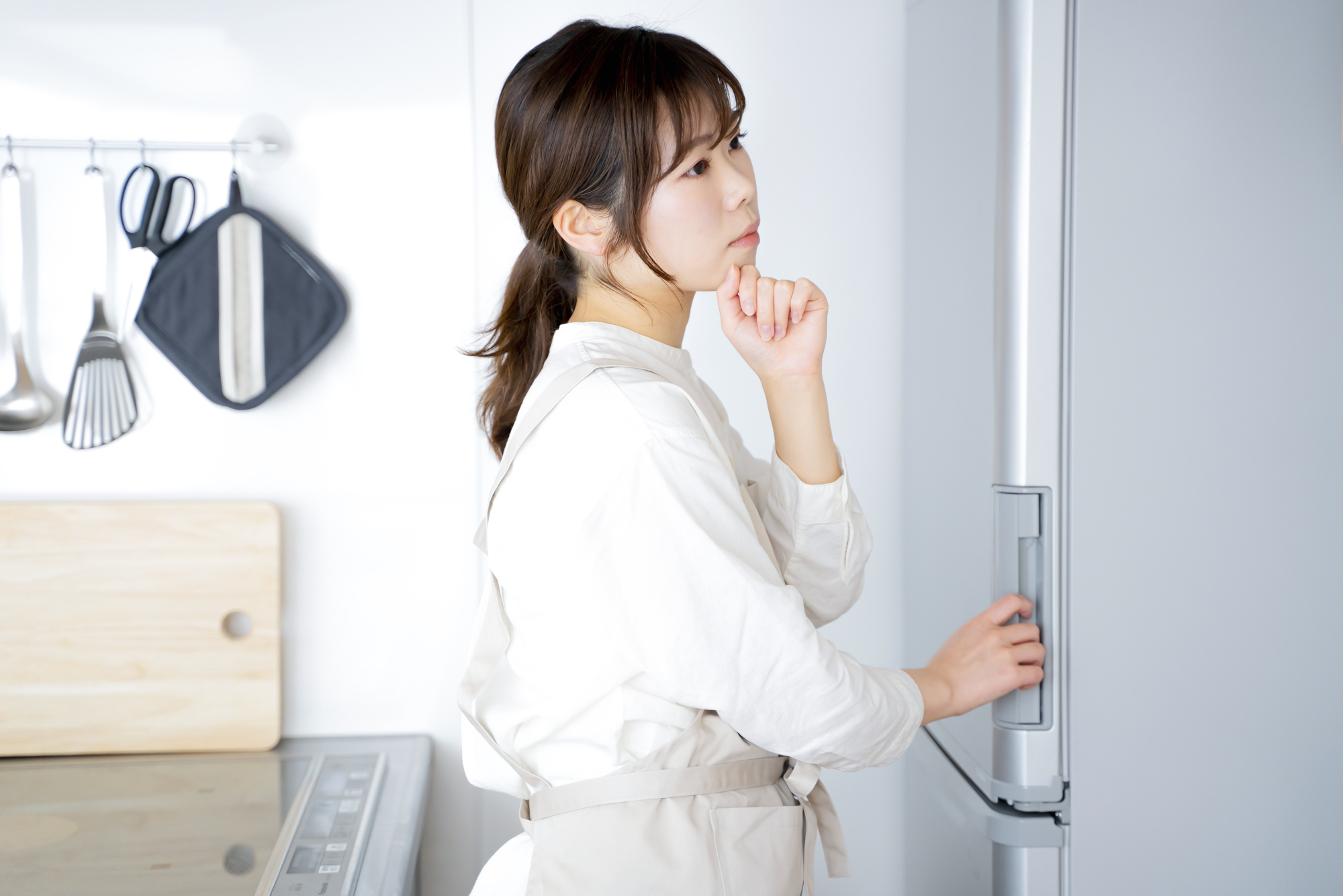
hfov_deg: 31.0
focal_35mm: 65
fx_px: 2425
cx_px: 672
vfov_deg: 20.9
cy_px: 448
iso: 640
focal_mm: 65
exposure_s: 1/160
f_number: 2.8
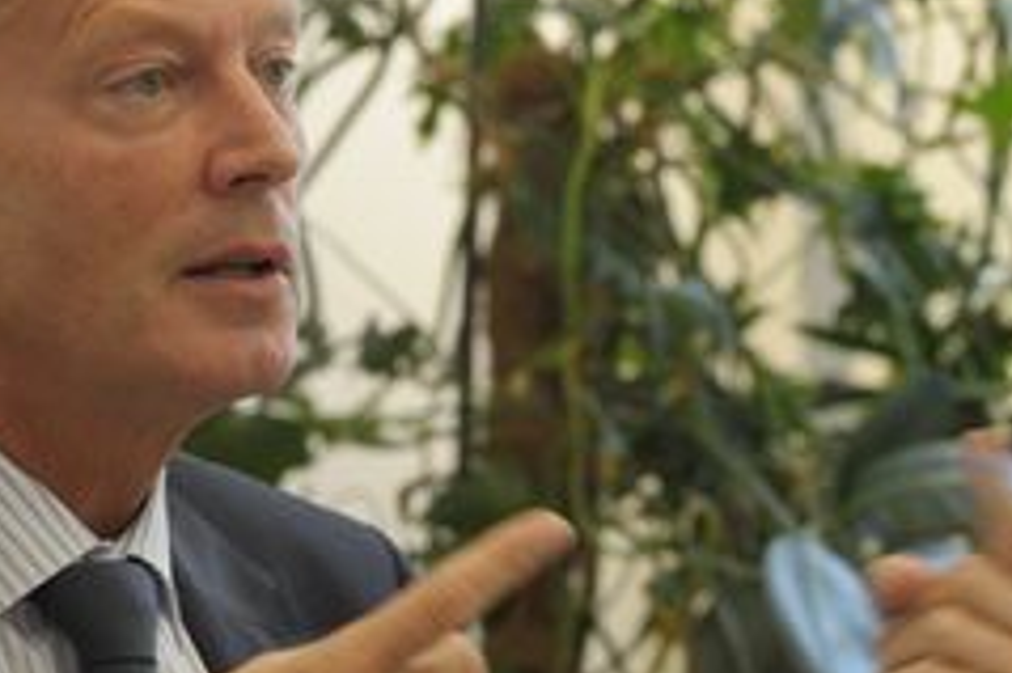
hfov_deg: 9.2
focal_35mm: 225
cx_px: 567
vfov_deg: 6.1
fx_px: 6320
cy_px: 328
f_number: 6.3
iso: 1250
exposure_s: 1/30
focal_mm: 105
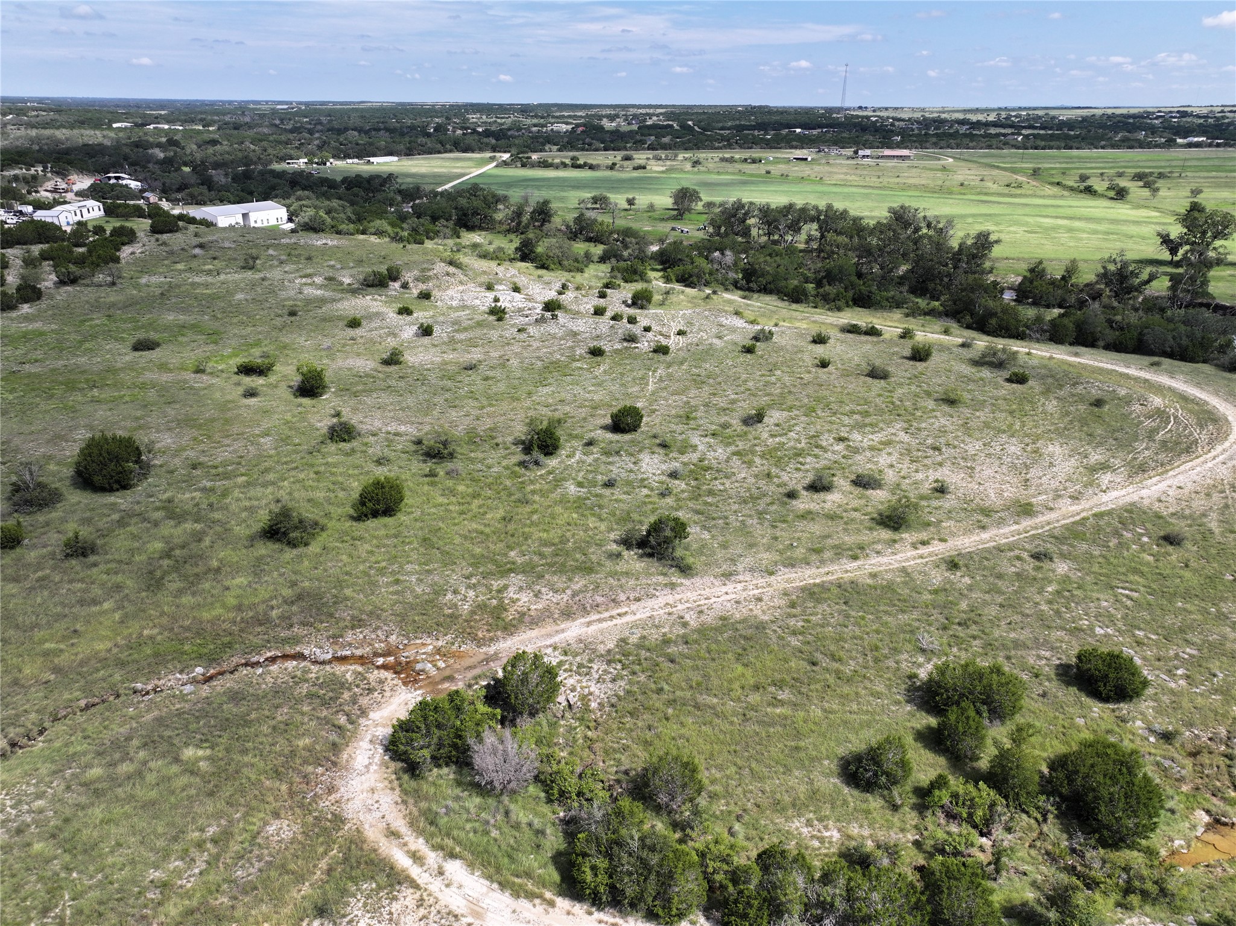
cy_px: 463
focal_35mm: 24
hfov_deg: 71.6
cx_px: 618
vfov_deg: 56.8
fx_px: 857
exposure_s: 1/1600
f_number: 2.8
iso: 110
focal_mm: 12.29
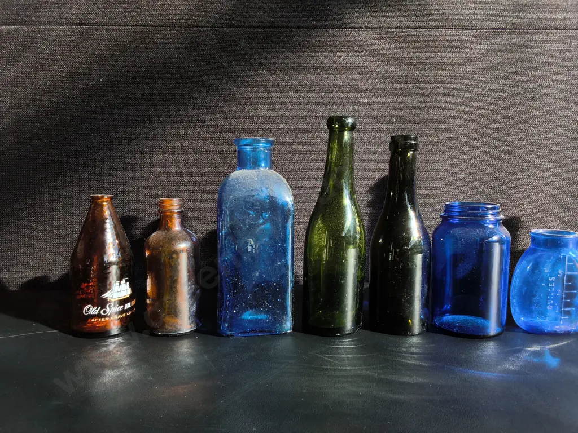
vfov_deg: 51.4
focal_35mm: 27
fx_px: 451
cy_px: 216
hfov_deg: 65.3
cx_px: 289
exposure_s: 1/472
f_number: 2
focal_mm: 2.87
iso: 32
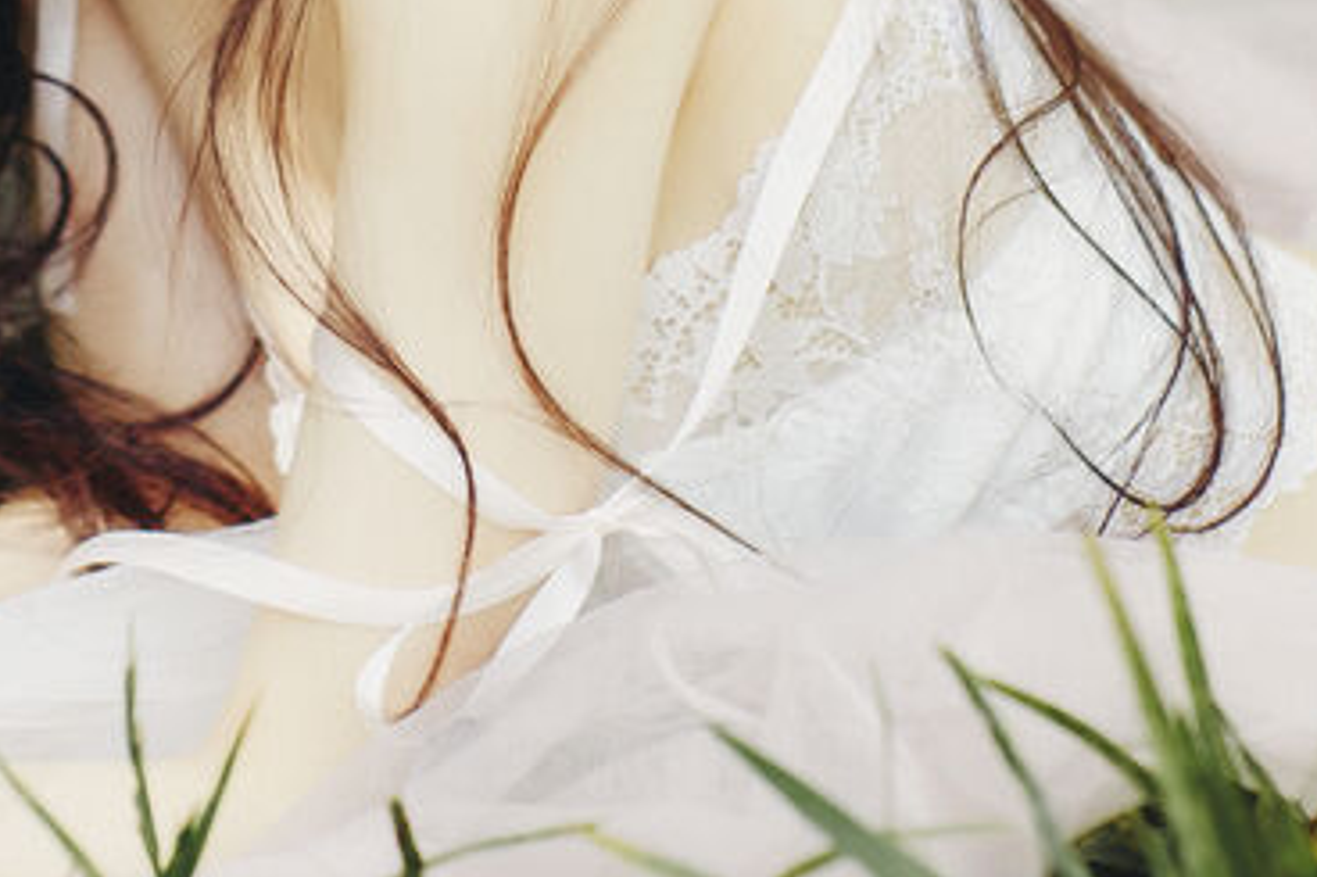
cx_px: 107
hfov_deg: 12.5
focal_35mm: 163
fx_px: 5960
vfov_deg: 8.3
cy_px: -322
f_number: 2.8
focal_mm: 50
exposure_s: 1/100
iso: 100
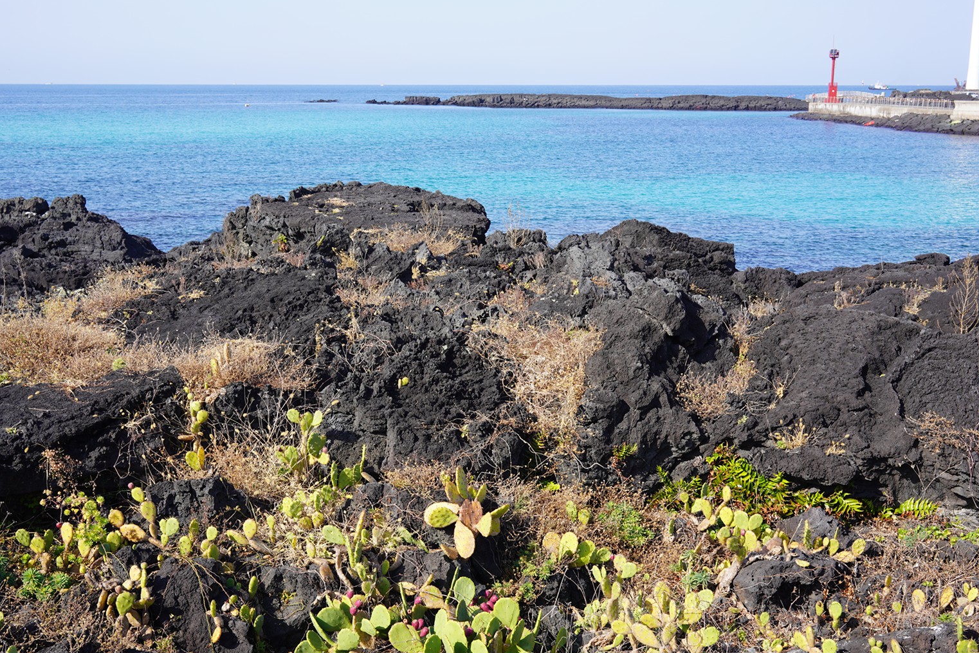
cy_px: 385
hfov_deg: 42.7
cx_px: 468
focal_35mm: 46
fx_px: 1251
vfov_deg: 29.2
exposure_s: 1/100
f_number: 9
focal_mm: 35
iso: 100
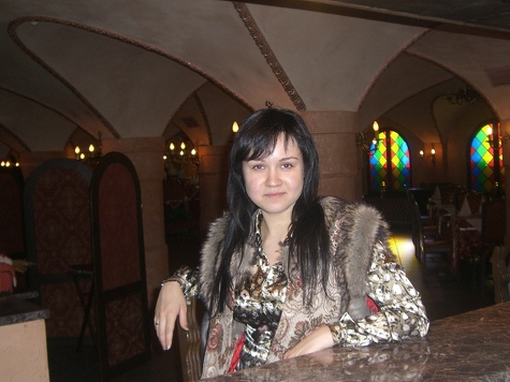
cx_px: 261
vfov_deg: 30.2
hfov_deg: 39.7
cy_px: 208
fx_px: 707
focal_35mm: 48
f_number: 2.7
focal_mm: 6.2
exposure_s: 1/60
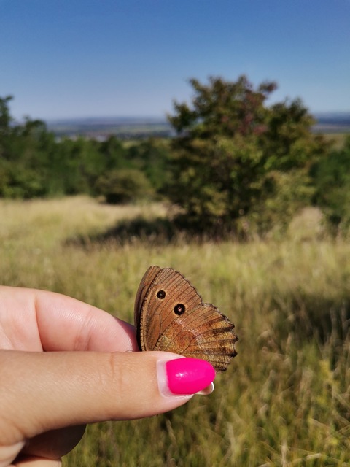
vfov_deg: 67.3
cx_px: 175
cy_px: 234
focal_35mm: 26
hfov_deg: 53.1
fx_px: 351
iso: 50
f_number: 1.8
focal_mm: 4.75
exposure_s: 1/3448
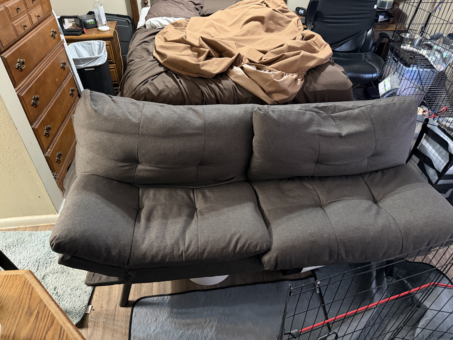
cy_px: 170
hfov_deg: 71.6
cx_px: 226
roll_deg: -2.1
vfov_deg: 56.8
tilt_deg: -39.7
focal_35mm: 24
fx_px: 314
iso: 800
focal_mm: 6.76
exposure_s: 1/30
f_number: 1.78
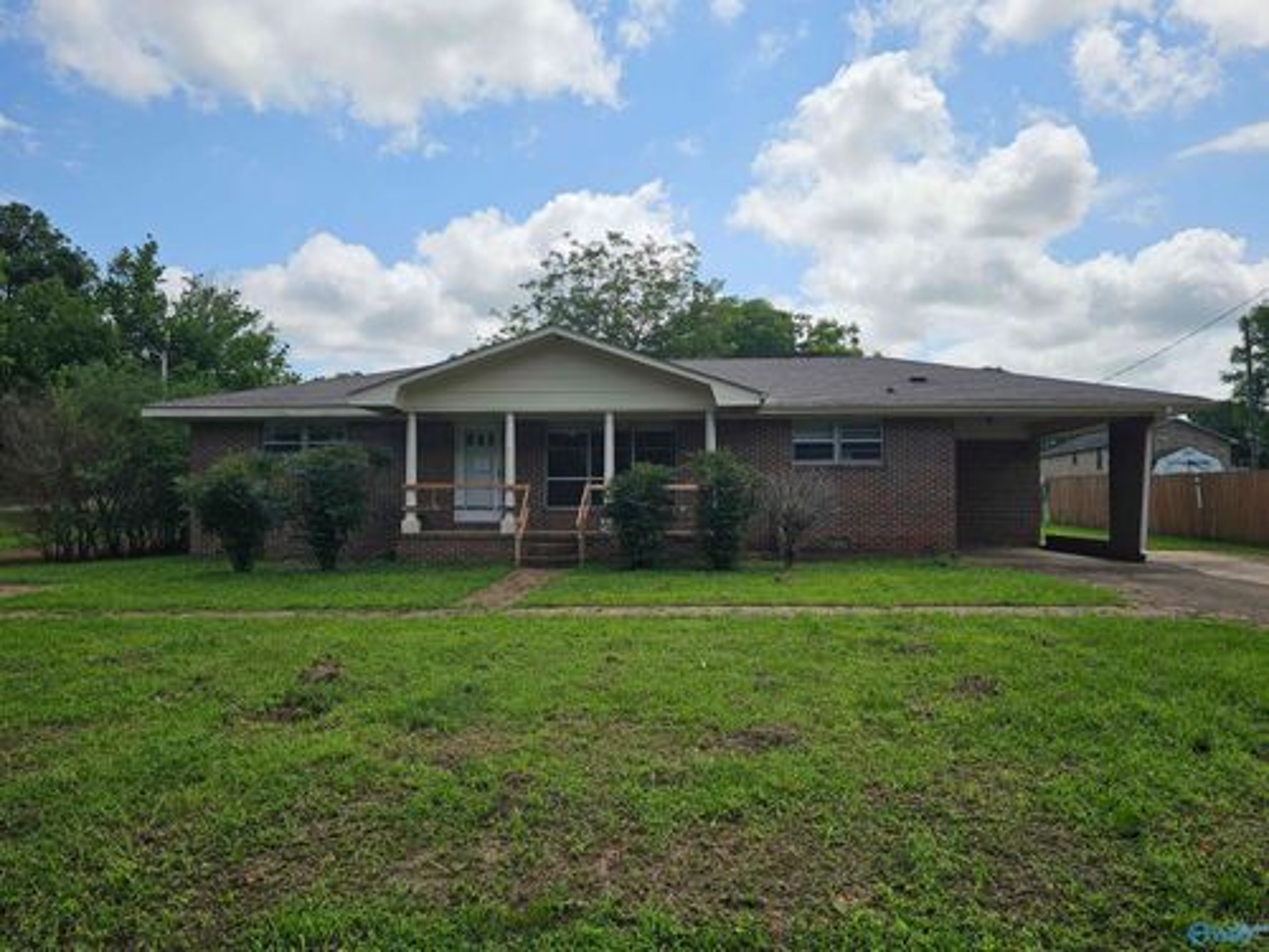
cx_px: 634
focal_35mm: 23
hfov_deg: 73.9
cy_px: 476
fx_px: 843
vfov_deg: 58.9
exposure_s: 1/1013
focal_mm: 6.3
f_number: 1.7
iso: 10
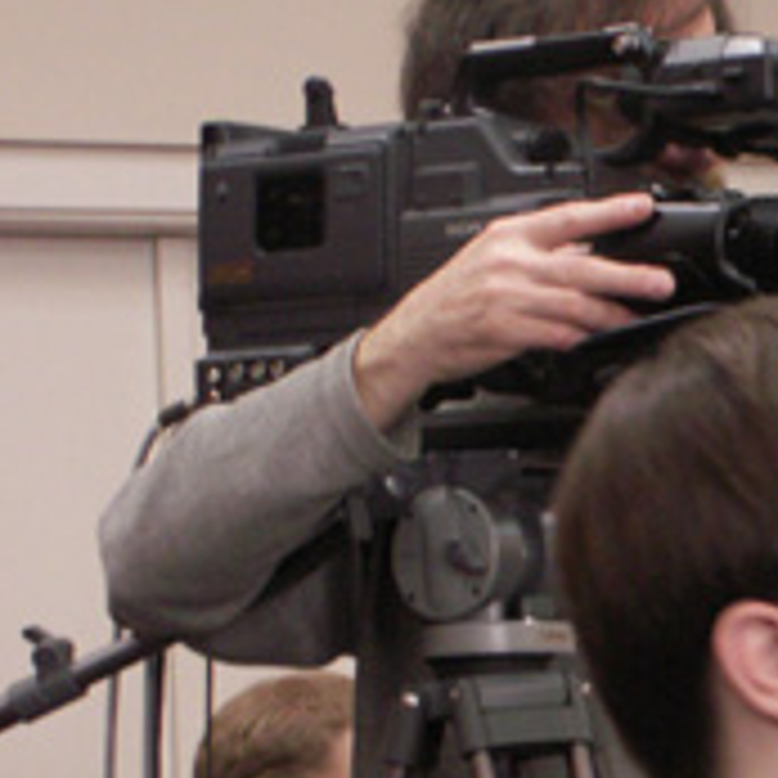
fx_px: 4908
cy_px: 684
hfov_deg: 8.8
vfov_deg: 9.0
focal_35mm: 193
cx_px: 1223
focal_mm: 10.47
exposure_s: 1/15
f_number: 3.2
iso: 160
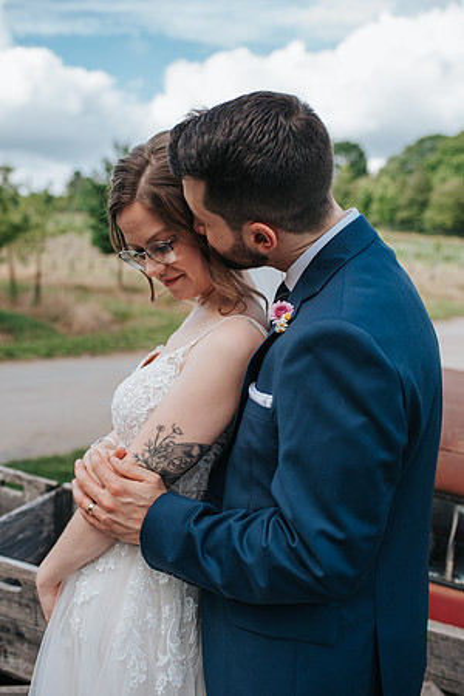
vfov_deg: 54.4
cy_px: 348
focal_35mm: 35
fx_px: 677
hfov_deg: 37.9
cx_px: 232
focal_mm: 35
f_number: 3.2
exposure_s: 1/800
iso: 160
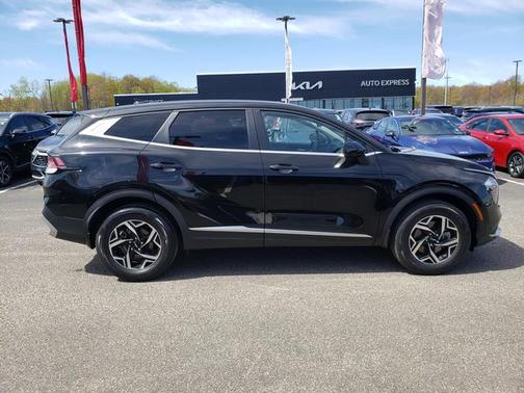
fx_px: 394
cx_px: 262
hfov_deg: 67.3
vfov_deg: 53.1
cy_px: 196
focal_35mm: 26
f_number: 2.4
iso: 50
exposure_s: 1/758
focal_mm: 4.3
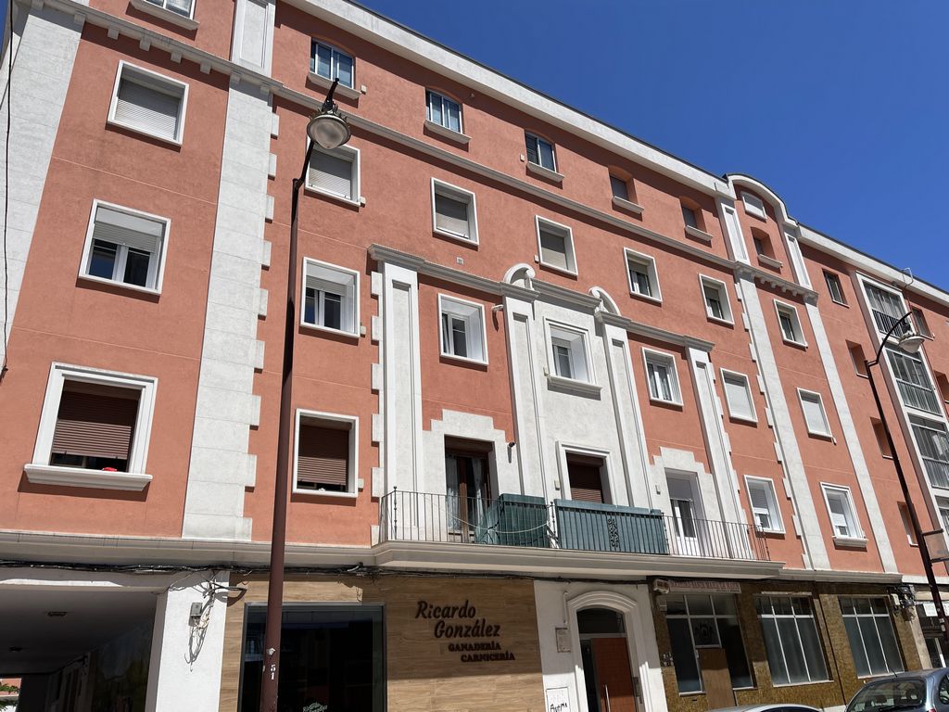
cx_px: 474
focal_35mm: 25
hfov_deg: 69.4
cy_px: 356
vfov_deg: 54.9
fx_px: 685
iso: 32
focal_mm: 5.1
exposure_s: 1/4902
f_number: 1.6
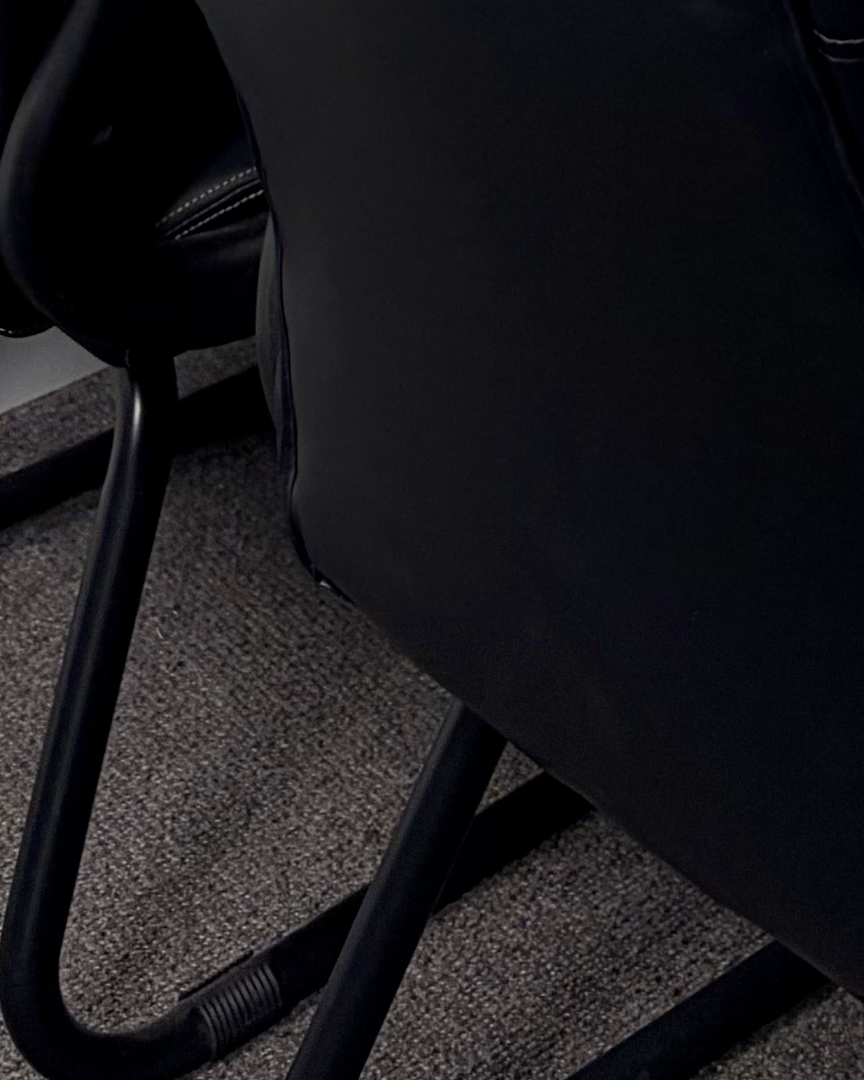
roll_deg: -1.1
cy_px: -747
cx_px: 1206
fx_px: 3004
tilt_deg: -10.0
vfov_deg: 17.3
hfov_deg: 15.4
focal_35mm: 94
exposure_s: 1/50
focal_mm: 5.96
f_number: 1.6
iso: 100
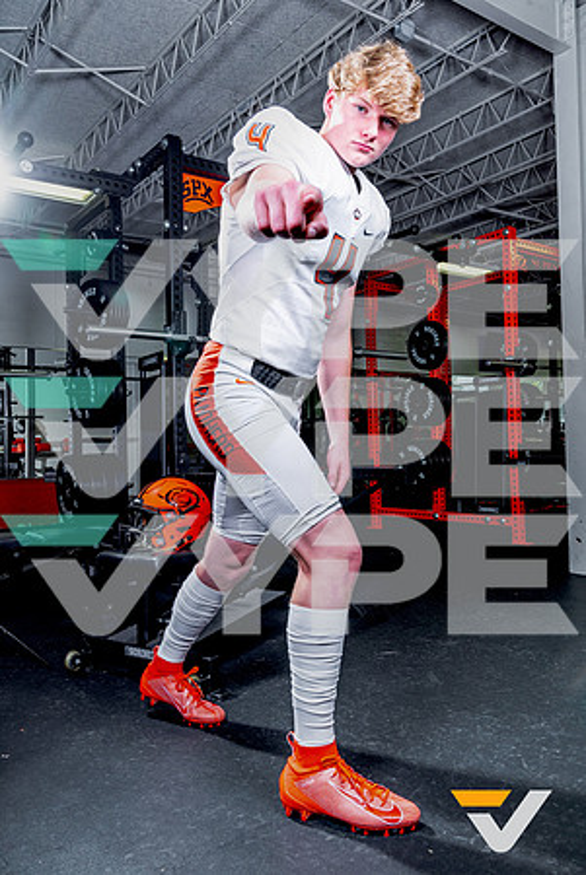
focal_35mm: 28
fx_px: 682
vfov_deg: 65.4
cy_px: 438
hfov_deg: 46.5
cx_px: 293
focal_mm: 28
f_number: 11
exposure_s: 1/125
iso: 100
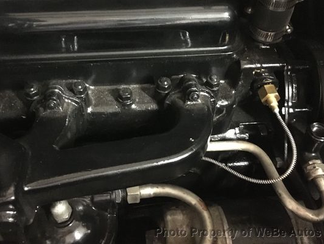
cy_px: 98
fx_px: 328
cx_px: 145
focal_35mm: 35
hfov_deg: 52.5
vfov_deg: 40.6
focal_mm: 4.15
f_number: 2.2
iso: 1000
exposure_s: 1/15
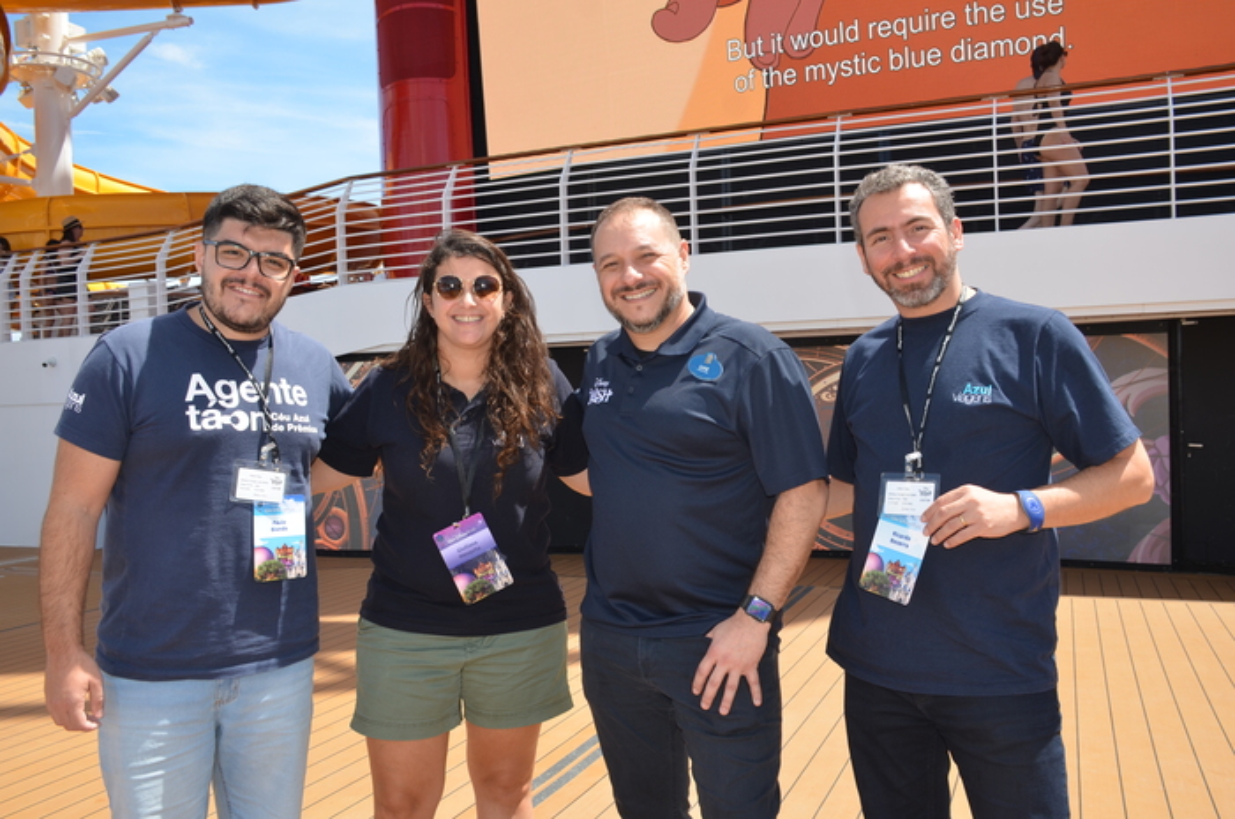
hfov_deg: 62.0
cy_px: 410
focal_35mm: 30
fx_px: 1027
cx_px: 618
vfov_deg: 43.4
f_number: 5.6
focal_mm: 20
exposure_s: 1/250
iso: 100
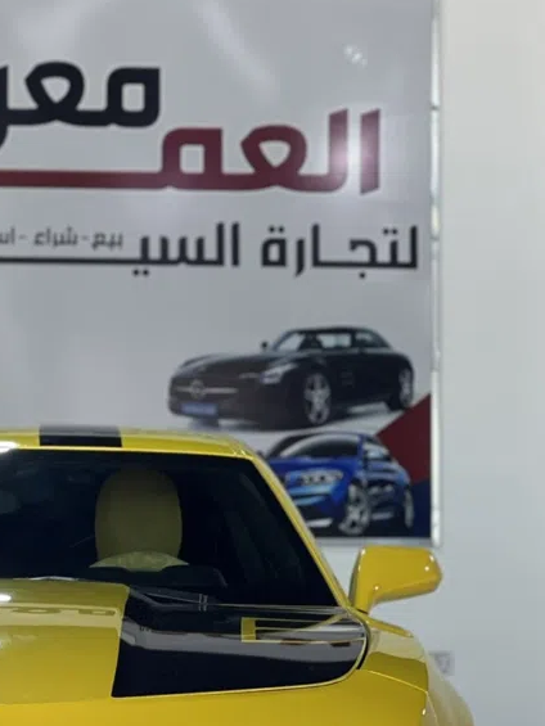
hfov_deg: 7.9
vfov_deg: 10.6
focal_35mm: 186
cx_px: -59
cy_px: 509
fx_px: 3903
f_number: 2.8
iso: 100
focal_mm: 9
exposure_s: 1/100
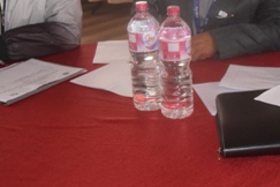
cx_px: 183
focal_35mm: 87
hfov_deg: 23.3
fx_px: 677
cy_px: 47
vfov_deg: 15.6
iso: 2200
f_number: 3.8
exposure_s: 1/60
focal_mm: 22
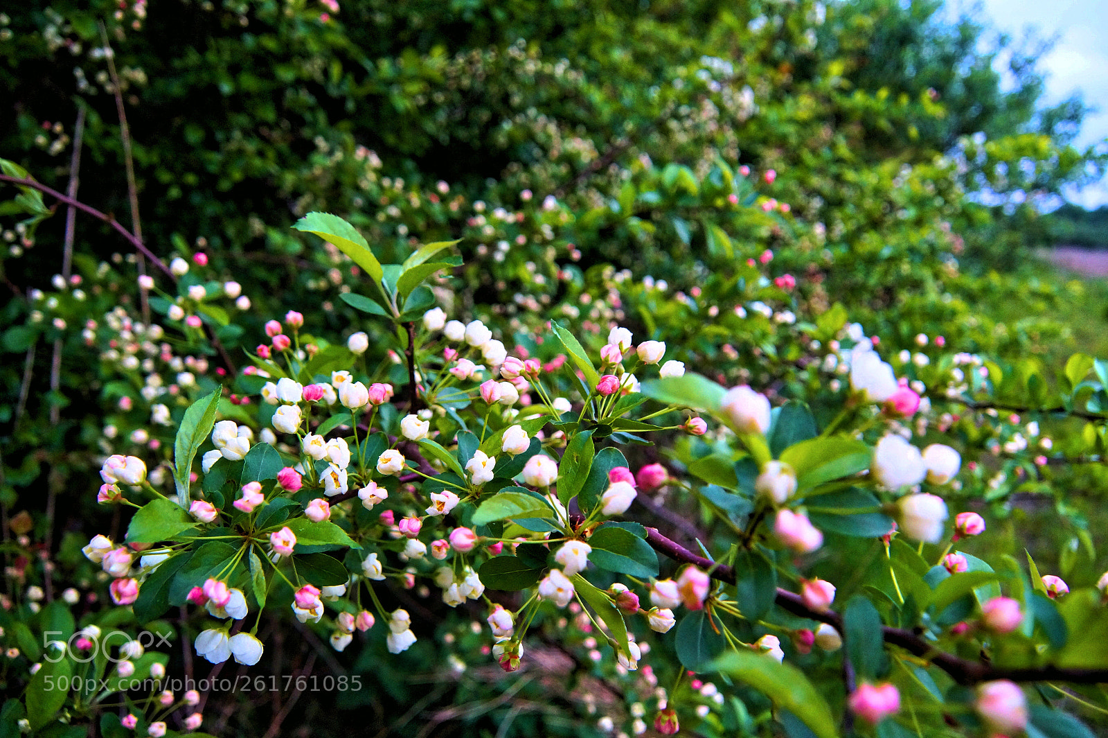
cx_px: 554
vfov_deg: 43.6
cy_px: 369
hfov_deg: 62.0
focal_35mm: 30
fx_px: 923
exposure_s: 1/160
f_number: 4
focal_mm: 20
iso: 1250
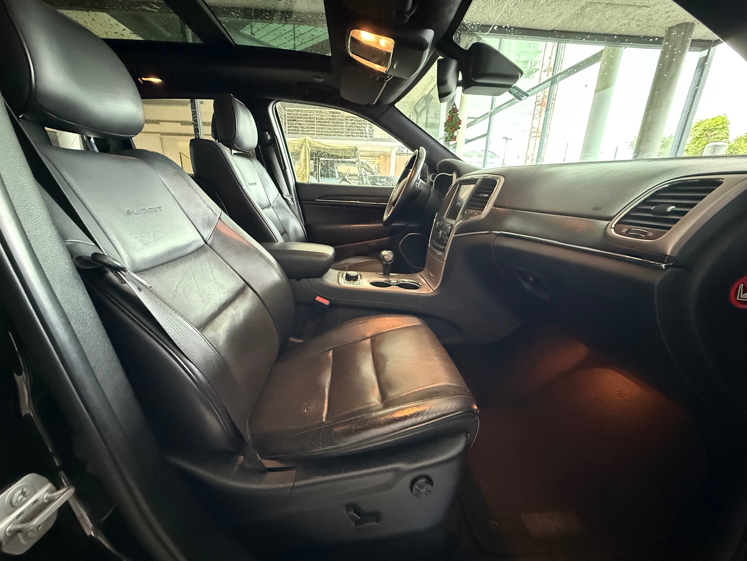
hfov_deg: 102.1
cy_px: 280
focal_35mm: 14
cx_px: 374
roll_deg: -1.5
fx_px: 302
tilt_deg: -17.0
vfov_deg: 85.7
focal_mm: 2.22
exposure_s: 1/36
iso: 1600
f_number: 2.2
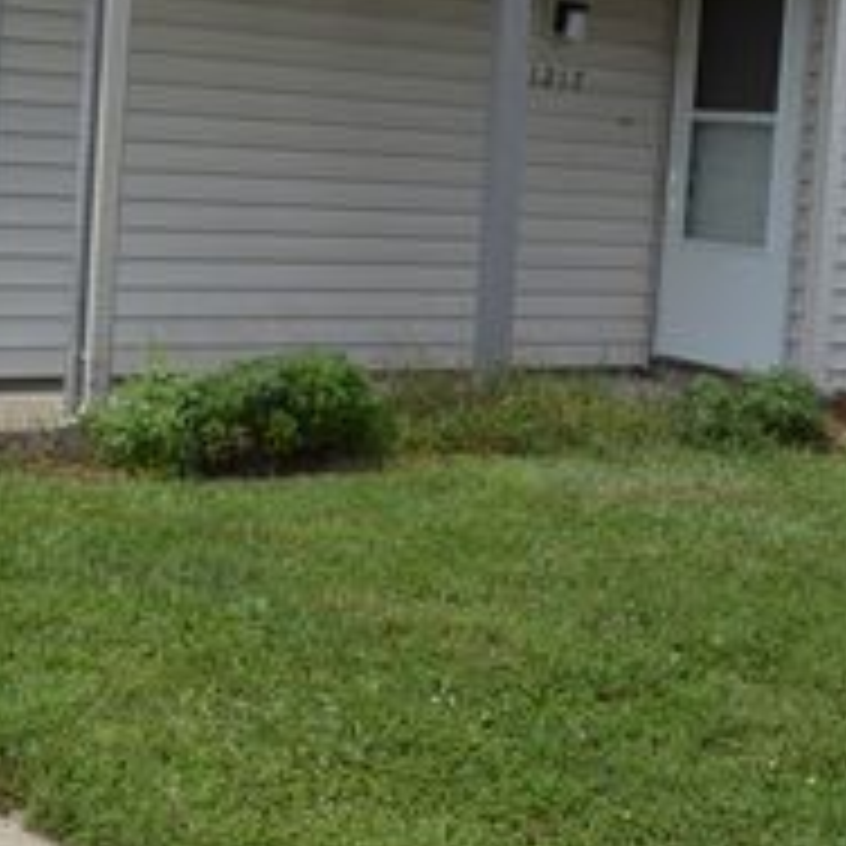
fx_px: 1687
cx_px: 500
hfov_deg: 28.1
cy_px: 207
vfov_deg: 27.7
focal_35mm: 61
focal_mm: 18
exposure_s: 1/200
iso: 100
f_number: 8
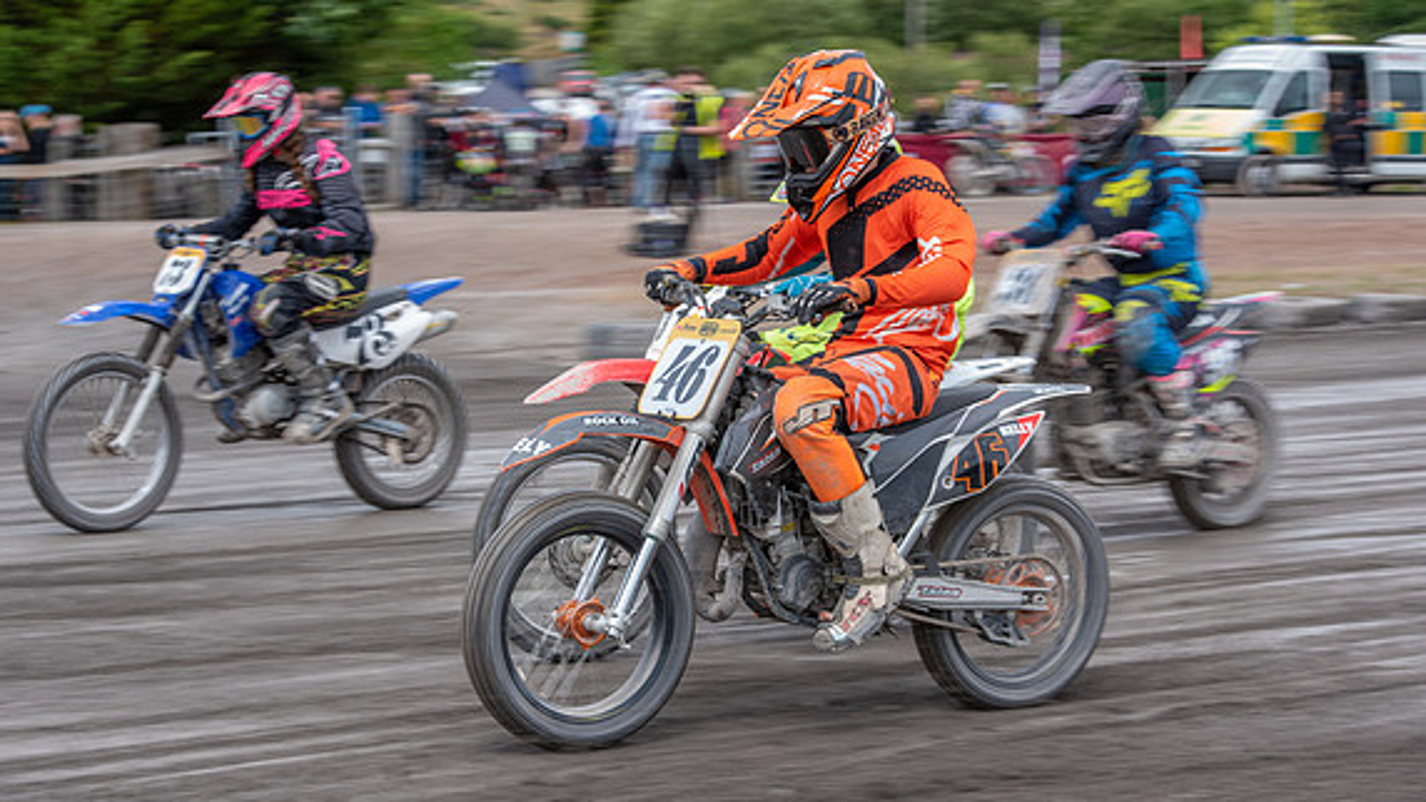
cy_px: 423
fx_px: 3479
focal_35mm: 92
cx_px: 697
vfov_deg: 13.2
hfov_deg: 23.2
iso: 200
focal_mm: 78
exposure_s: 1/160
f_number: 8
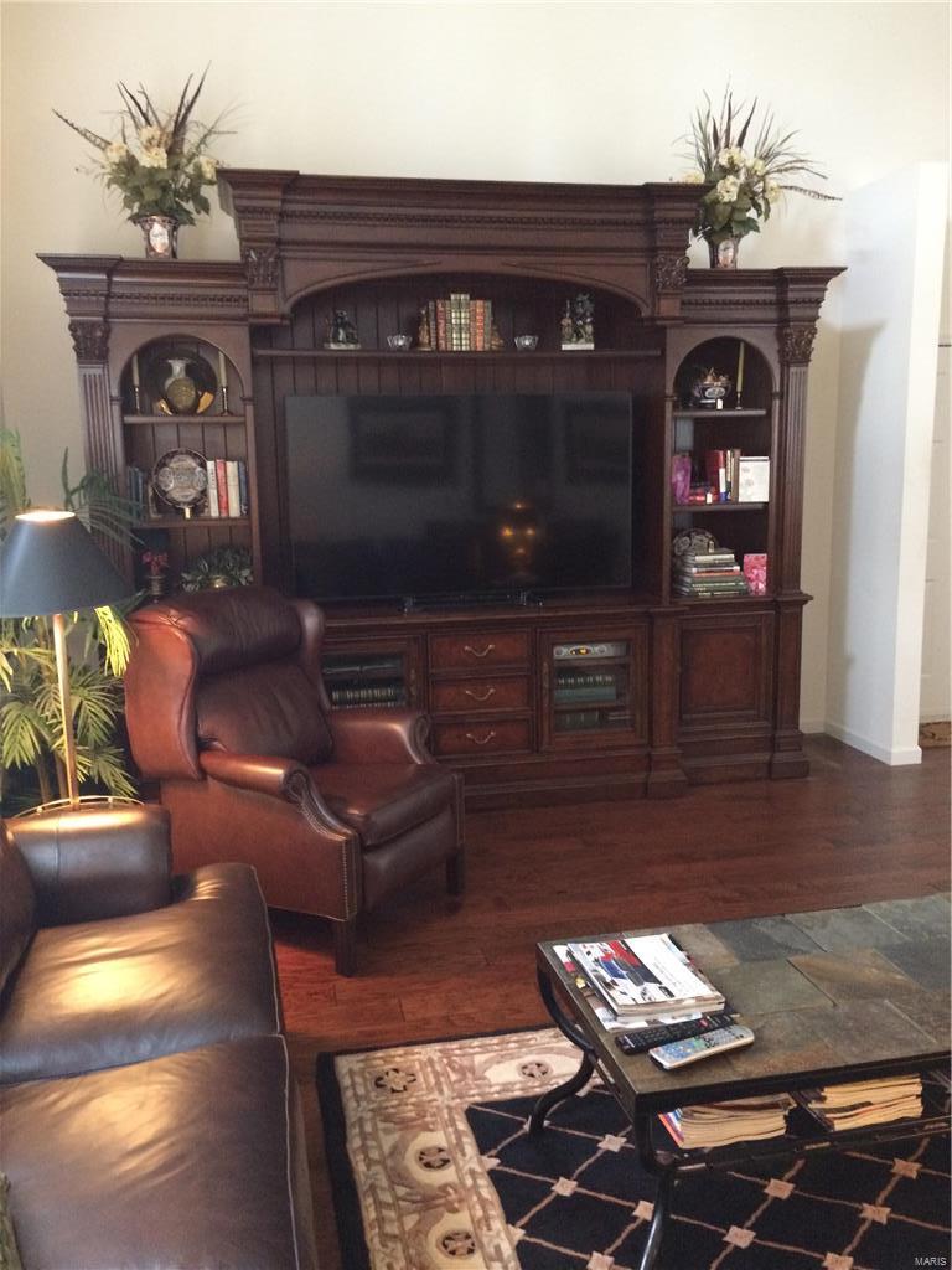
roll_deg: +1.9
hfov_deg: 48.2
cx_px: 476
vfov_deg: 61.7
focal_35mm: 29
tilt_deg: -9.1
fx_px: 1063
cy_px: 635
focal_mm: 4.15
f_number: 2.2
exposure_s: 1/15
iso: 320
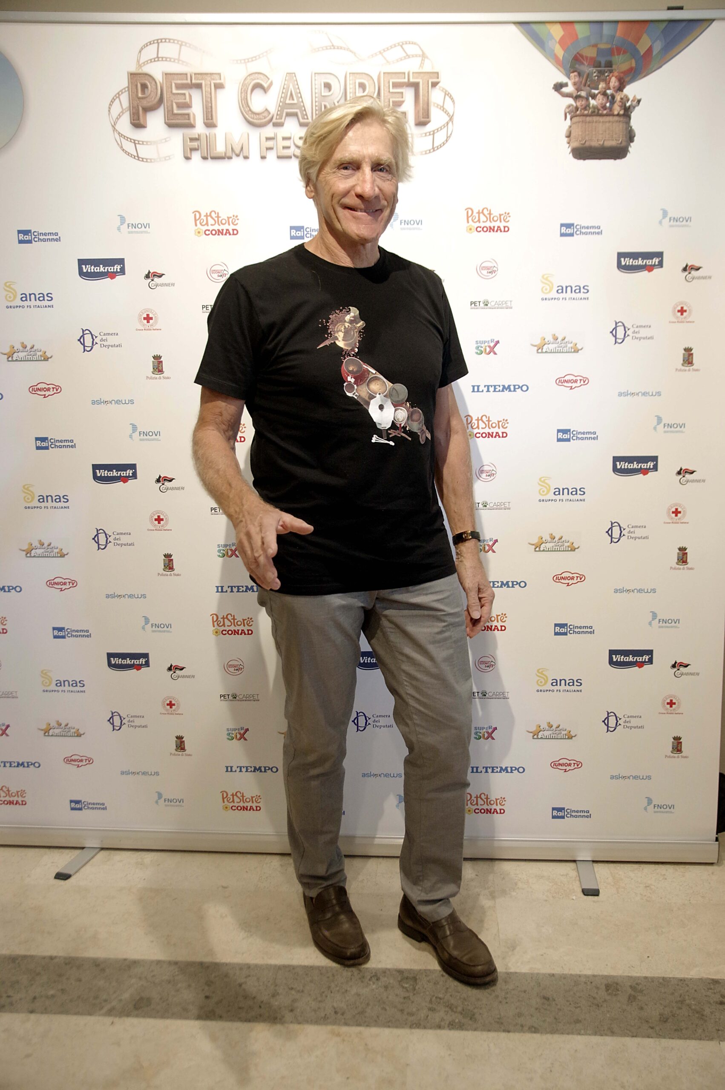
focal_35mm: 33
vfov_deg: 57.3
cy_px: 545
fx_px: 999
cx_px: 362
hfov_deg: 39.9
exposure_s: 1/250
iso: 800
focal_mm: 22
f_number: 3.5
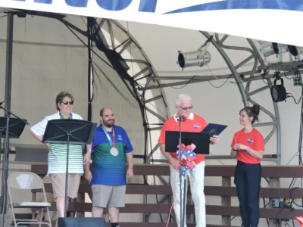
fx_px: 1751
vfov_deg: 7.4
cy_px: 114
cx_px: 152
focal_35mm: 200
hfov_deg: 9.9
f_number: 4.6
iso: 220
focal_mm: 35.7
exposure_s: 1/125
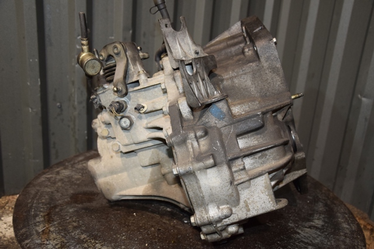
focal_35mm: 38
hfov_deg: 51.3
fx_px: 389
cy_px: 124
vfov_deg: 35.5
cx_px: 187
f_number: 5
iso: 800
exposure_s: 1/60
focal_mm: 25
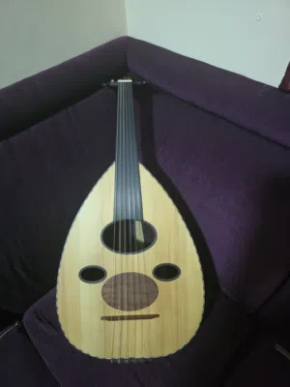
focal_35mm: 23
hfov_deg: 58.9
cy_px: 194
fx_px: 257
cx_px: 145
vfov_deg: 73.9
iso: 1600
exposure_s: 1/100
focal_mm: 6.3
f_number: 1.7
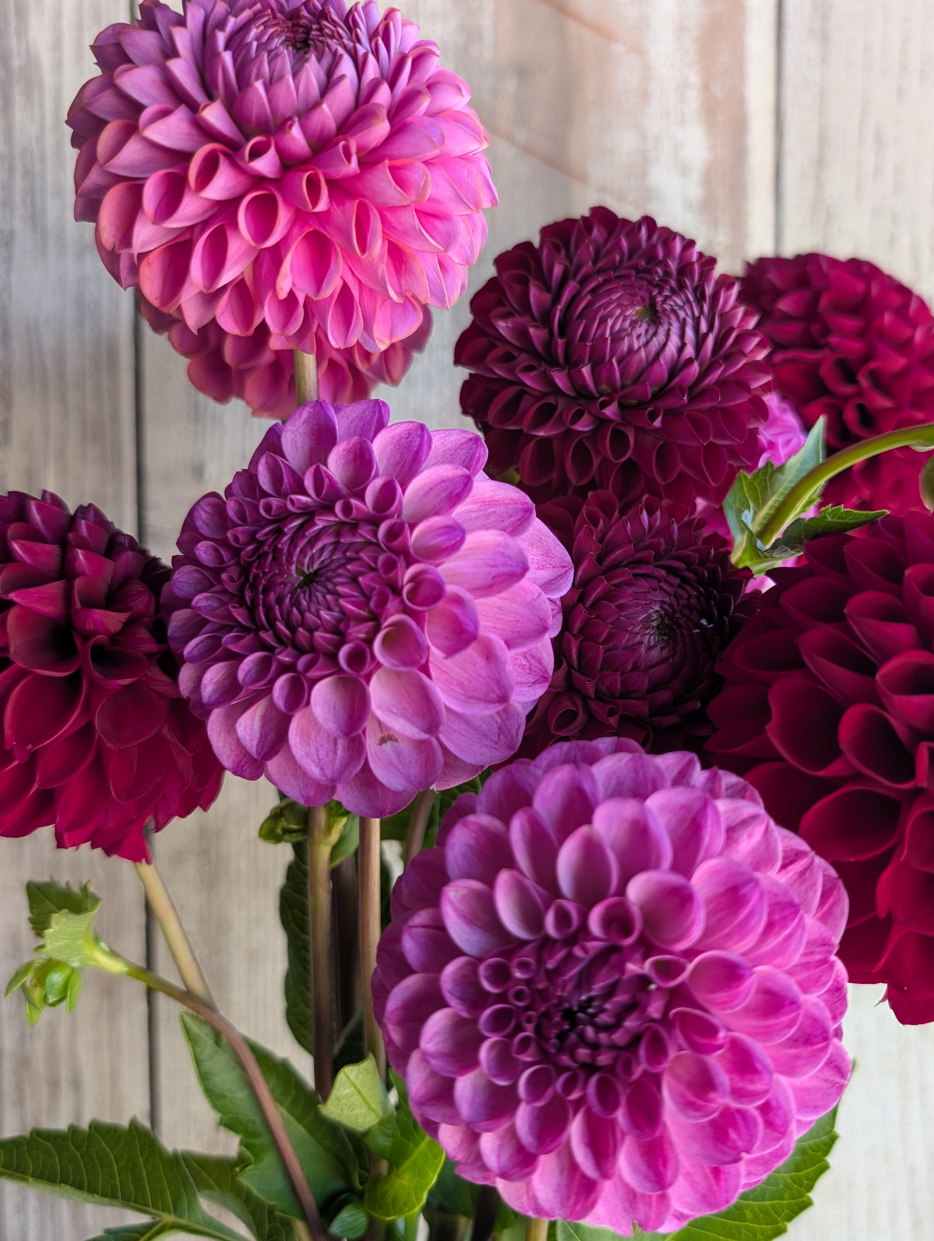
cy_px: 620
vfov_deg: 56.7
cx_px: 520
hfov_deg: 44.2
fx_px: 1148
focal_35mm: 32
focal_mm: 6.9
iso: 117
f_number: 1.68
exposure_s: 1/161
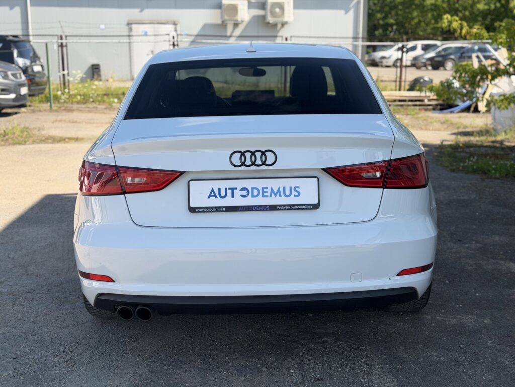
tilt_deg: -12.0
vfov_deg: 30.3
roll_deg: +0.4
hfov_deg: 39.7
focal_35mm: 48
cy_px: 194
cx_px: 258
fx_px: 714
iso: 64
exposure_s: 1/1013
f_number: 1.78
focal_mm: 6.76
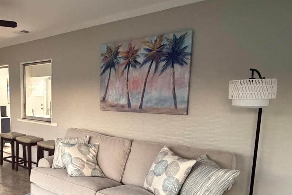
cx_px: 91
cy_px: 129
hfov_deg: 61.6
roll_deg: +0.7
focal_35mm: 29
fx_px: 235
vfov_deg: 44.4
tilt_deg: -6.0
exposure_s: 1/60
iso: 800
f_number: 2.2
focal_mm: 2.22
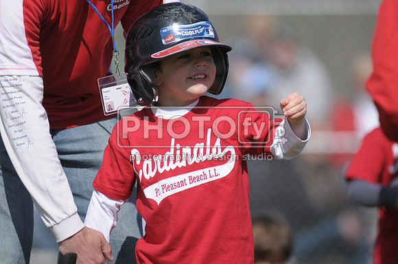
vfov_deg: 2.8
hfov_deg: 4.2
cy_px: 132
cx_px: 199
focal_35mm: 495
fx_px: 5465
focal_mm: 330
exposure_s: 1/4000
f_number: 4
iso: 400
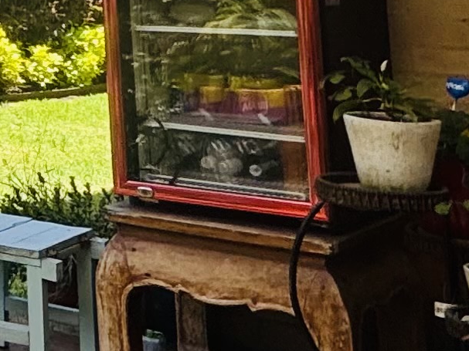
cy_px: -153
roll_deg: -0.4
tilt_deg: +4.5
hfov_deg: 15.0
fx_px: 1260
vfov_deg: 14.9
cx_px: -583
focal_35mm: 93
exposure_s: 1/492
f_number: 2.2
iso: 40
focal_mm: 2.22
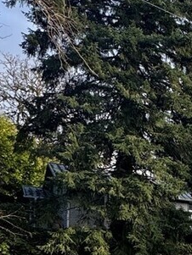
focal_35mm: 67
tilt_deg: +1.6
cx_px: 381
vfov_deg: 26.7
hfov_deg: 16.7
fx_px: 495
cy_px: 279
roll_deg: +0.8
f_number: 2.2
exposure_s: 1/235
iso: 40
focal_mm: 2.22
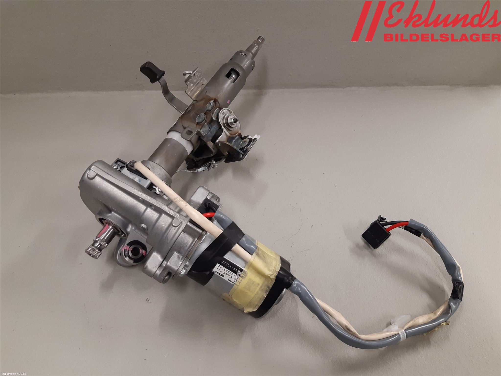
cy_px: 188
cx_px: 250
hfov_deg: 67.3
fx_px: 376
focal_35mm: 26
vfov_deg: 53.1
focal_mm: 3.93
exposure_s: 1/50
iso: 125
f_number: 1.7
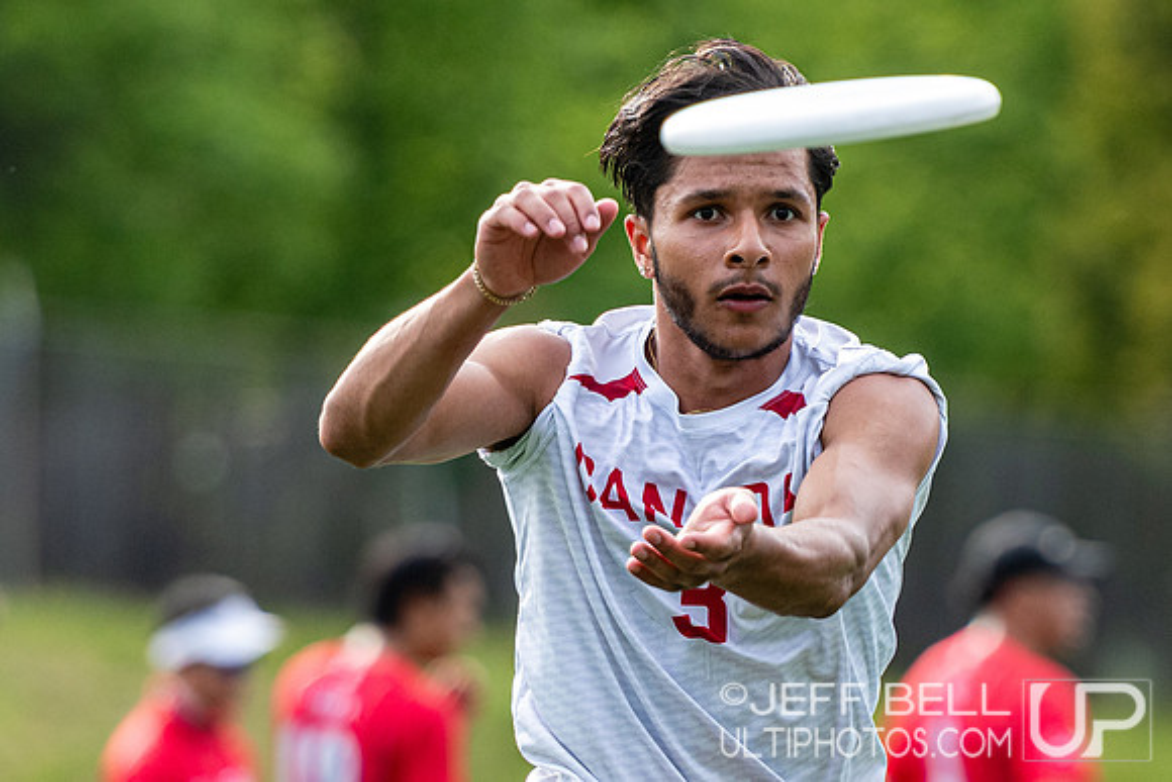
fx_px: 18802
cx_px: 790
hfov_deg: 3.6
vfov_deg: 2.4
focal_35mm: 577
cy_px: 535
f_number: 3.2
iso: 500
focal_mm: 200
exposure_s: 1/1250
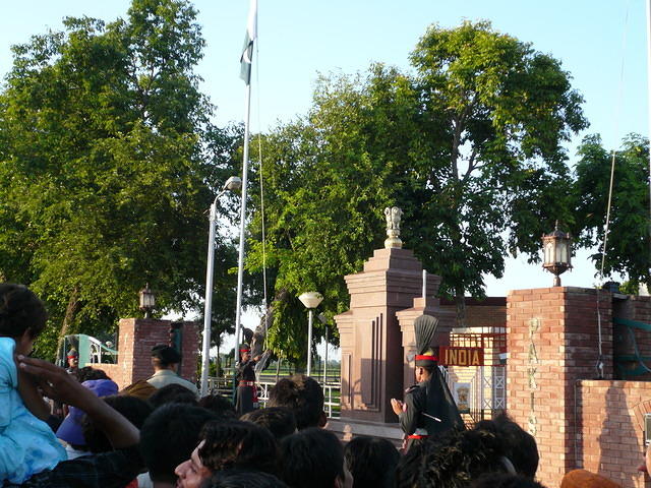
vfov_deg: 29.7
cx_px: 326
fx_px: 922
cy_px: 244
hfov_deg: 38.9
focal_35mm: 49
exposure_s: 1/200
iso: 100
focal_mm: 8.1
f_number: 3.6
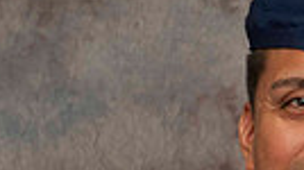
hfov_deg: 5.1
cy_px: 317
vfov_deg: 2.9
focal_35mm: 422
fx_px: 3398
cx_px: 321
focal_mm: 80
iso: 200
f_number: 5.6
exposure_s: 1/60
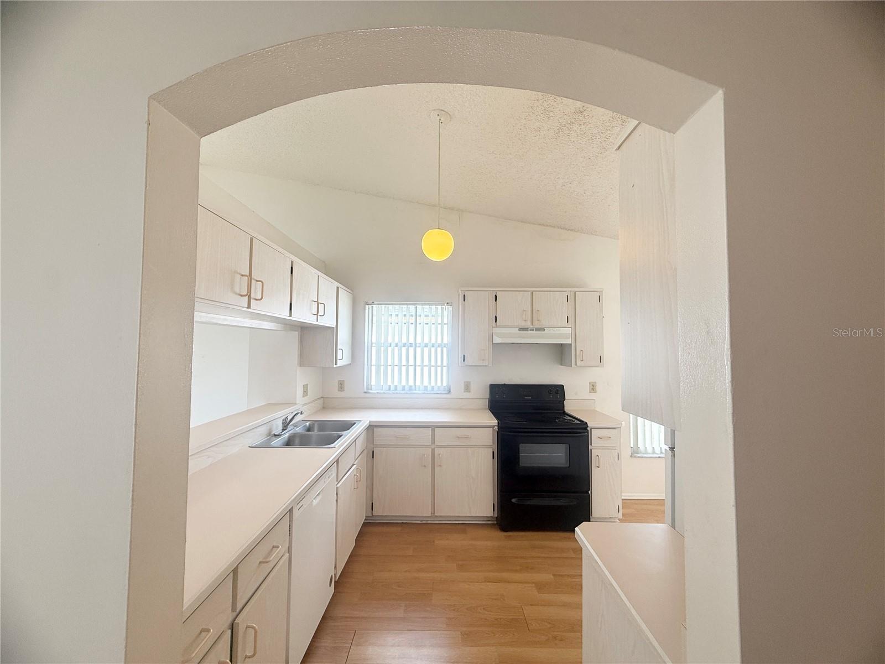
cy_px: 332
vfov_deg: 85.7
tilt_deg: +3.1
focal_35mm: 14
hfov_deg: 102.1
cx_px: 442
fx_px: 358
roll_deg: -0.4
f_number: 2.2
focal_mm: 2.22
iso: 80
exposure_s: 1/120
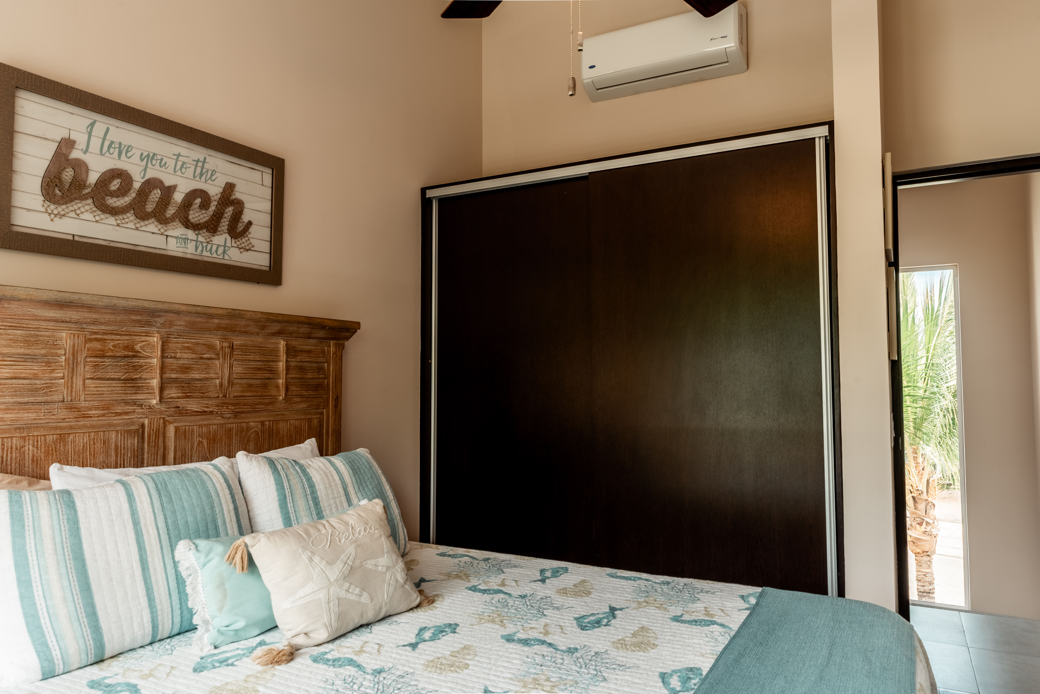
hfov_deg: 73.7
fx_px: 694
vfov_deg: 53.2
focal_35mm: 24
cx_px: 520
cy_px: 347
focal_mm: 24
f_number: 9
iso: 100
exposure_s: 1/125
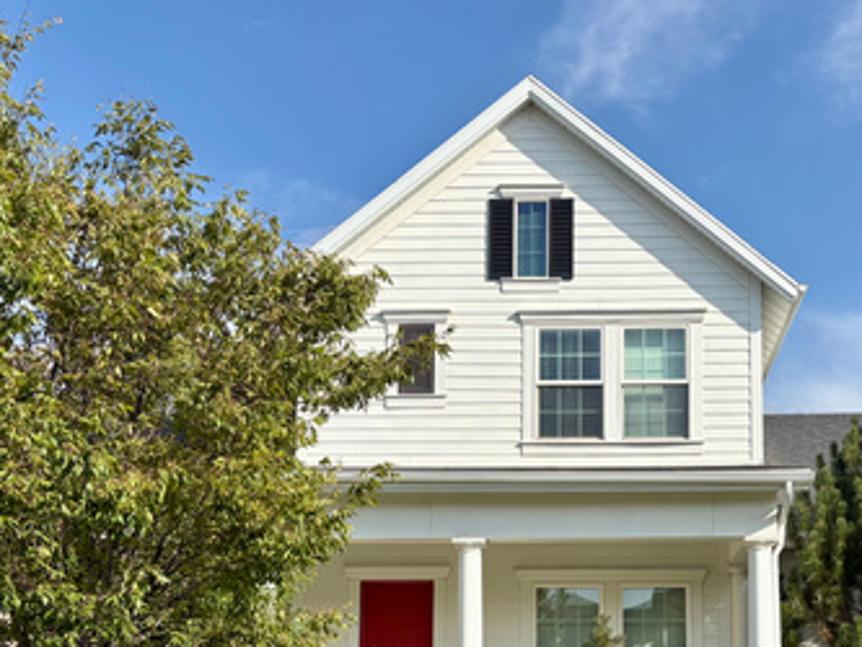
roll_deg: +0.6
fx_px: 1246
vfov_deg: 27.9
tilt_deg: +7.5
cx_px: 569
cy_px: 595
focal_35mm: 50
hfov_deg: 37.8
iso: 50
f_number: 1.6
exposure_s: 1/3125
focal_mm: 5.96
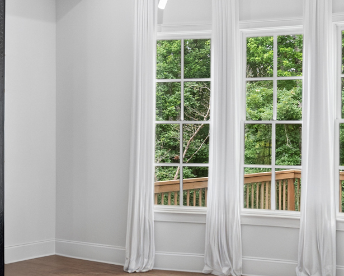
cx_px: 160
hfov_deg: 31.0
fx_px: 621
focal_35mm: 61
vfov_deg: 25.0
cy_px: 138
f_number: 6.3
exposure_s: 1/25
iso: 1250
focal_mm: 16
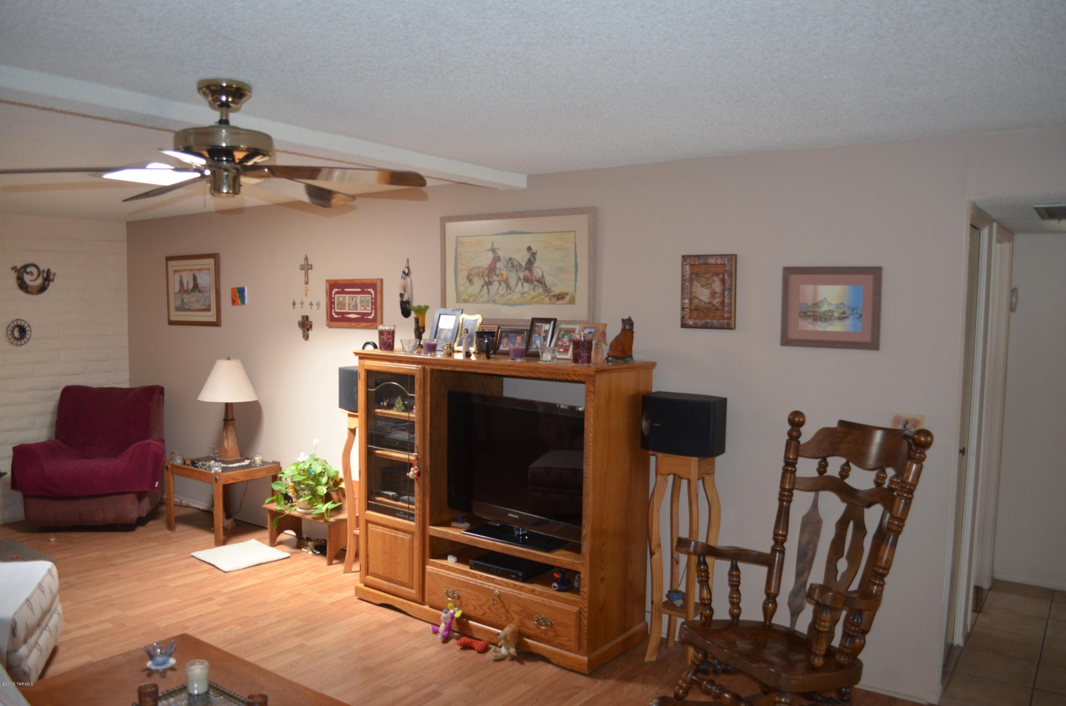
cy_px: 353
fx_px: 798
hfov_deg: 67.5
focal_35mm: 27
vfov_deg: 47.7
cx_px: 533
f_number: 3.5
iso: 560
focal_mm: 18
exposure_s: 1/60
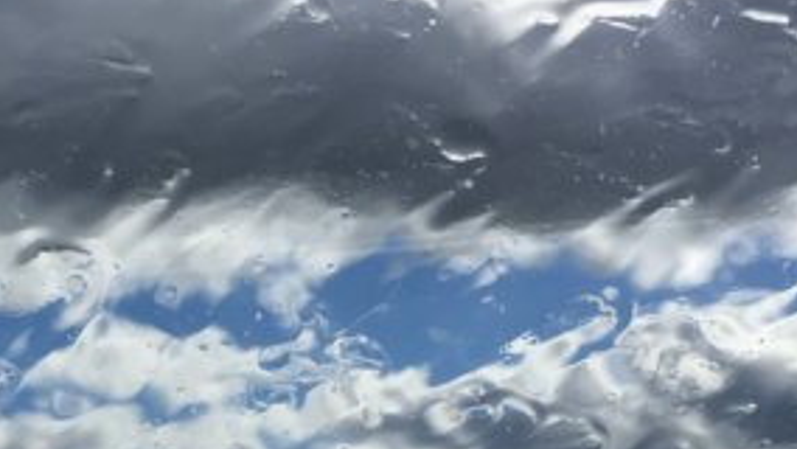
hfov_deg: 23.7
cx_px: 222
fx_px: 1882
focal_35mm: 89
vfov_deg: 13.4
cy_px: 449
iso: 25
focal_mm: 4.15
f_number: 2.2
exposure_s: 1/3846
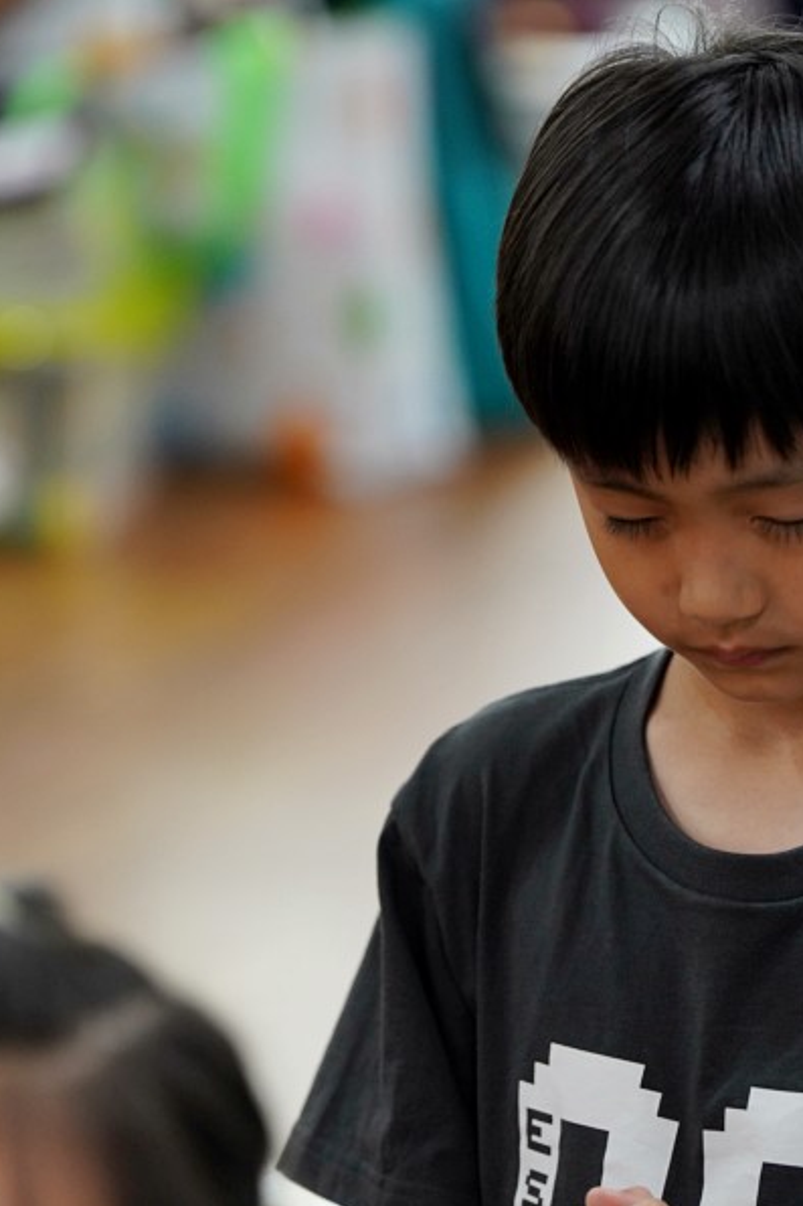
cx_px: 508
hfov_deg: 4.5
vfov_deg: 6.8
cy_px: 605
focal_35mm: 302
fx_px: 10110
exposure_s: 1/250
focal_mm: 200
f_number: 3.2
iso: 1600
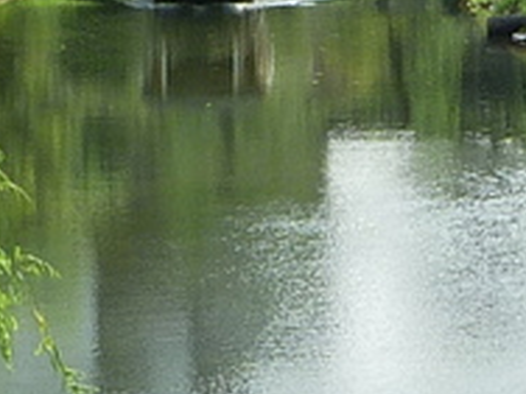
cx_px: 341
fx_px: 3936
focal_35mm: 259
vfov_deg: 5.7
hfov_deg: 7.6
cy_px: 204
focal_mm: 5.5
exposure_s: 1/320
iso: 80
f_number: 3.5
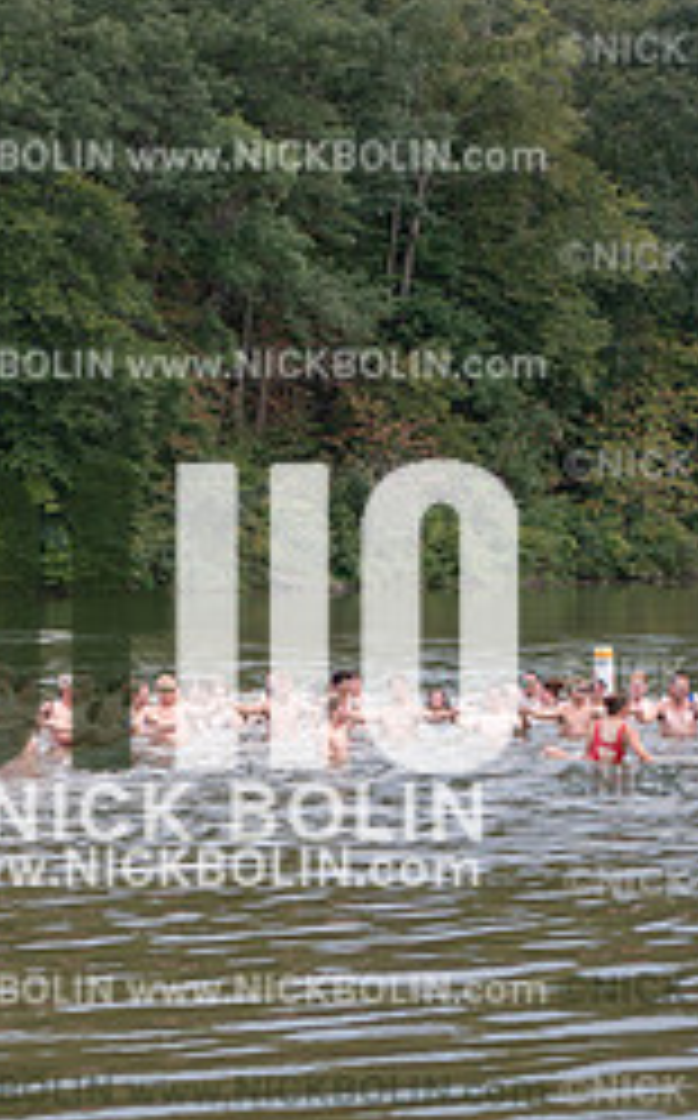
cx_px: 198
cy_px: 677
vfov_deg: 15.2
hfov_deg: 9.5
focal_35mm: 138
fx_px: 4212
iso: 160
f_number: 3.2
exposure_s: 1/400
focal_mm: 58
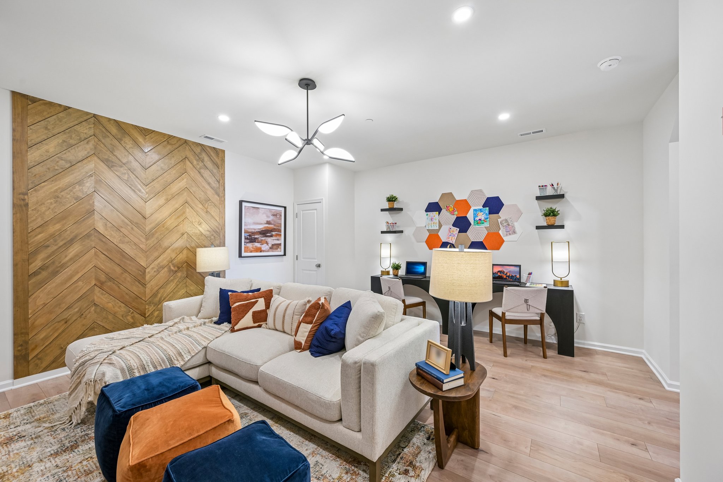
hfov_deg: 104.3
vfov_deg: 81.2
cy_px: 241
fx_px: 281
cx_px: 362
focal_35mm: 14
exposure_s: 1/6
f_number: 8
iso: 400
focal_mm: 14
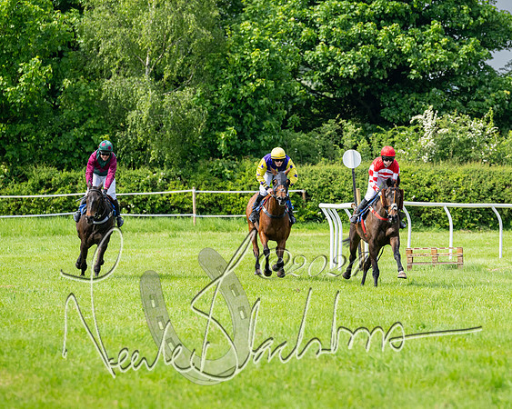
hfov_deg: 6.6
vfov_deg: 5.3
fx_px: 4457
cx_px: 393
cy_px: 228
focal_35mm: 294
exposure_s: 1/1600
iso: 400
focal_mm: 195
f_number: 5
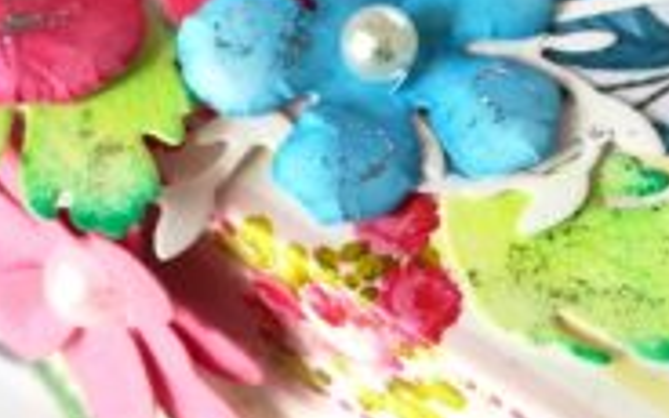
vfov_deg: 14.3
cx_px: 462
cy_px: -18
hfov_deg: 22.9
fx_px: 1641
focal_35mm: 90
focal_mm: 3.83
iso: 80
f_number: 2.2
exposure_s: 1/60
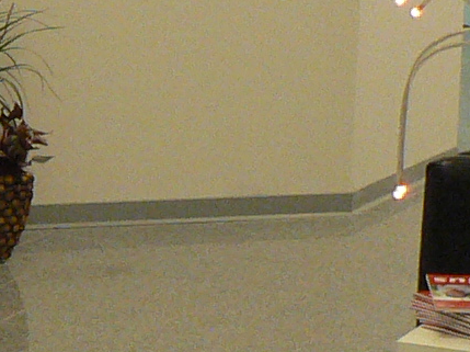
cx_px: -112
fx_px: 2917
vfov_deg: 6.9
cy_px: 225
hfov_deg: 9.1
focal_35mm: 215
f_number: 2.8
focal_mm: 6
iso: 200
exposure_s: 1/80
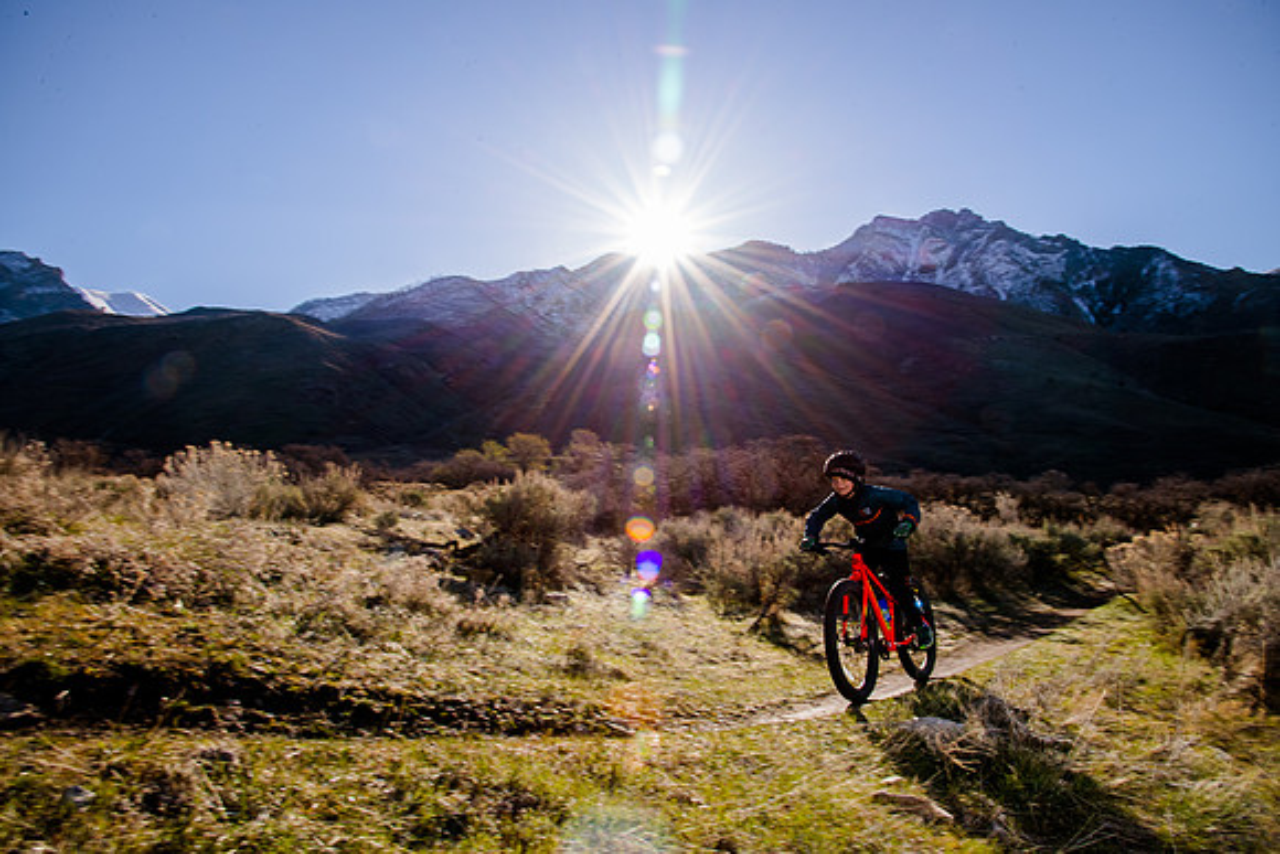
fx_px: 853
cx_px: 640
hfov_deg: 73.7
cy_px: 427
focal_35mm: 24
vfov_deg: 53.2
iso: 250
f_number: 18
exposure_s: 1/125
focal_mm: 24
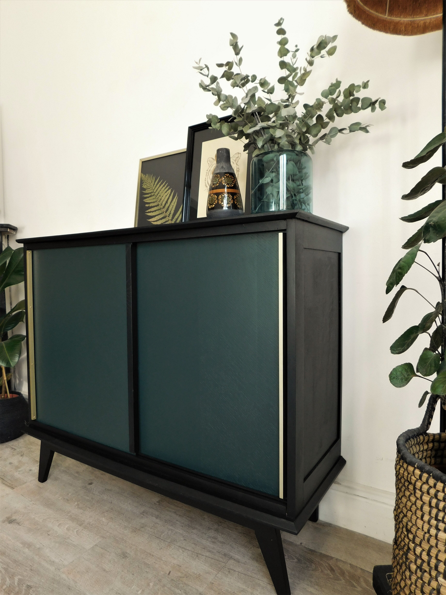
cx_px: 223
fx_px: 395
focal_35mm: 23
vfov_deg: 73.9
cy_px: 298
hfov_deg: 58.9
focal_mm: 4
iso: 125
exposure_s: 1/25
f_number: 3
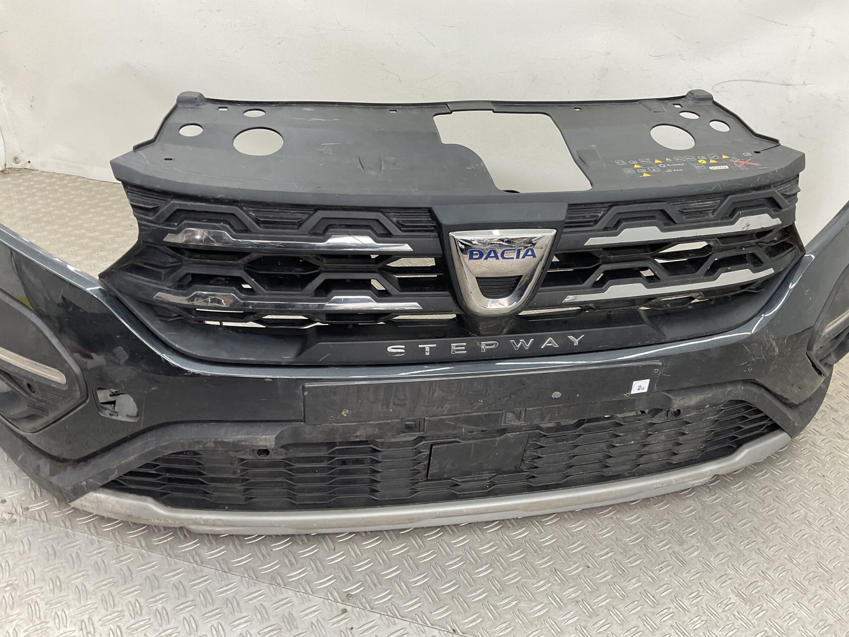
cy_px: 318
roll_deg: -4.6
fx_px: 711
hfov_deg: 61.7
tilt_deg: -32.8
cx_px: 424
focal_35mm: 29
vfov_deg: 48.2
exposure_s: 1/100
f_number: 1.8
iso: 40
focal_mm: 3
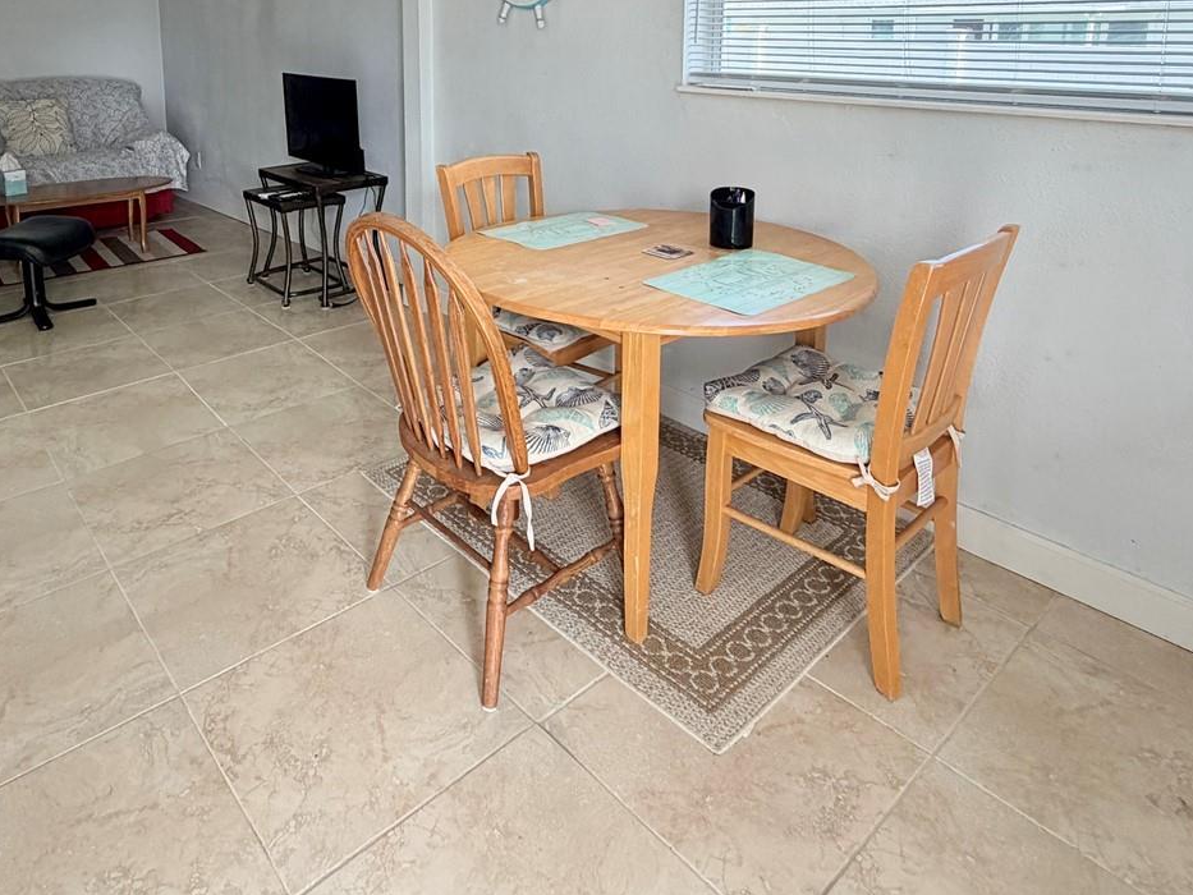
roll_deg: +0.4
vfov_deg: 52.3
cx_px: 486
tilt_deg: -8.4
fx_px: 827
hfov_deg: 71.0
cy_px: 151
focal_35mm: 24
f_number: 2.2
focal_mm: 2.22
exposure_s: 1/121
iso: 80
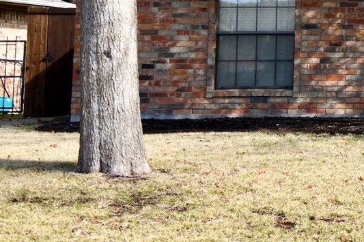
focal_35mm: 163
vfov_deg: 8.3
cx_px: 667
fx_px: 1648
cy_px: -55
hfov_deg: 11.6
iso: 320
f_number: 5
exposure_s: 1/640
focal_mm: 40
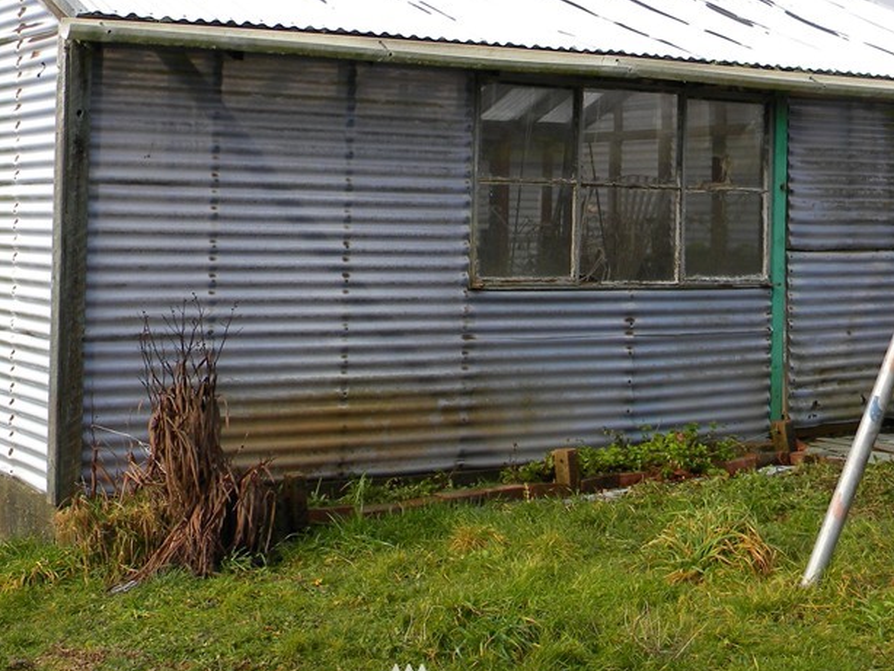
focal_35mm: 60
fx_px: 1550
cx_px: 464
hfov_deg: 32.2
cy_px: 178
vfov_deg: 24.2
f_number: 3.7
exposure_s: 1/419
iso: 80
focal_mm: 6.4
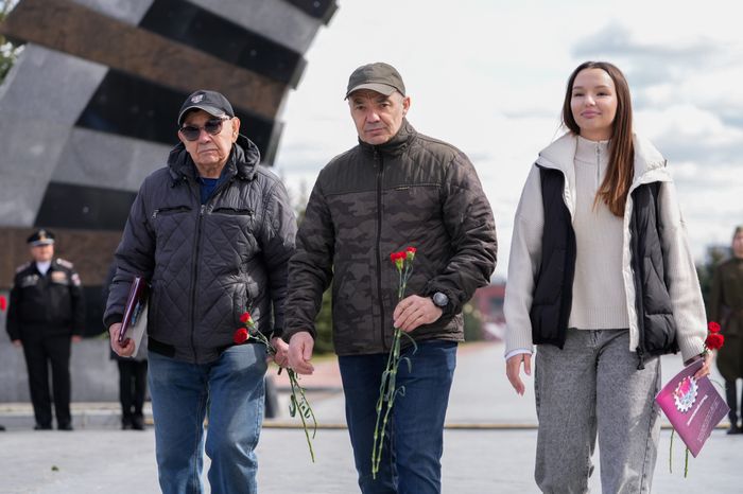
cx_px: 372
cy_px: 247
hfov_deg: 19.5
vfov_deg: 13.0
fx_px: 2166
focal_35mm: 105
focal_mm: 105
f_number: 4
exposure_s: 1/1000
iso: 320
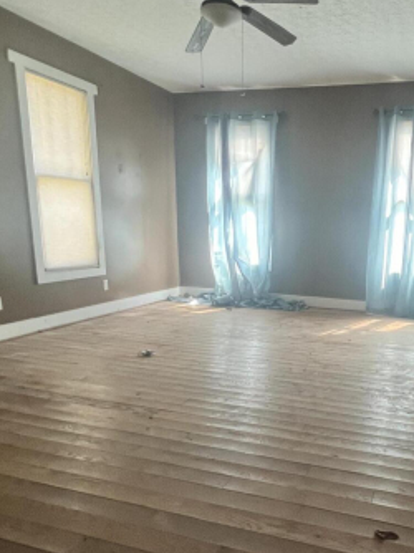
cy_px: 330
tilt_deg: -14.1
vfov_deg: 66.7
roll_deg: -0.2
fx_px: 415
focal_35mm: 26
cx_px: 308
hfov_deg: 50.9
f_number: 1.8
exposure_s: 1/60
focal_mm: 1.57
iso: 320
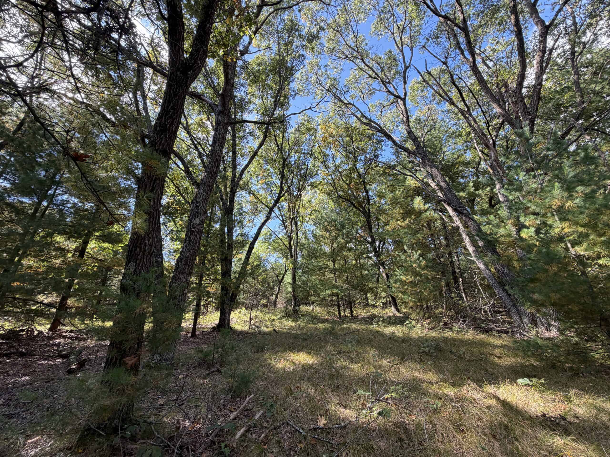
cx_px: 305
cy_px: 228
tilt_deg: +23.8
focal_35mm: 14
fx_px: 247
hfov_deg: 102.1
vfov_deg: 85.7
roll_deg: +1.1
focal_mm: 2.22
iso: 50
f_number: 2.2
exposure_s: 1/121
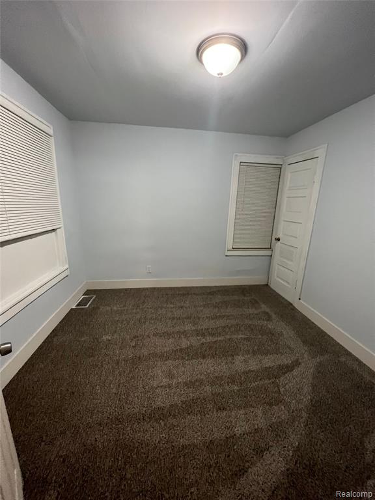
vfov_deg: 106.2
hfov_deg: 89.9
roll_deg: -0.9
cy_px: 250
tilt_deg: -12.3
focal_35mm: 13
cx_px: 188
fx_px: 188
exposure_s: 1/60
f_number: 1.8
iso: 640
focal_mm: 1.57
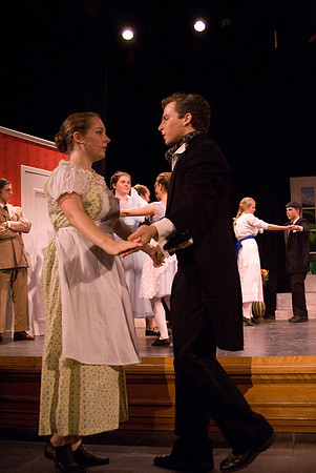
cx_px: 158
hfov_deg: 32.0
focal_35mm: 42
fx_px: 552
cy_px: 236
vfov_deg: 46.4
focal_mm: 28
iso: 1600
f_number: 2.8
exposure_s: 1/160
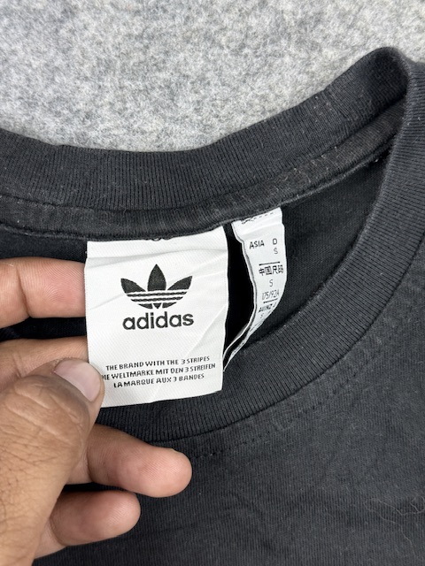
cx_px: 212
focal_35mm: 48
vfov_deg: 39.7
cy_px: 283
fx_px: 786
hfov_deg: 30.3
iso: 64
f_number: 1.78
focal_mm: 6.76
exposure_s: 1/100
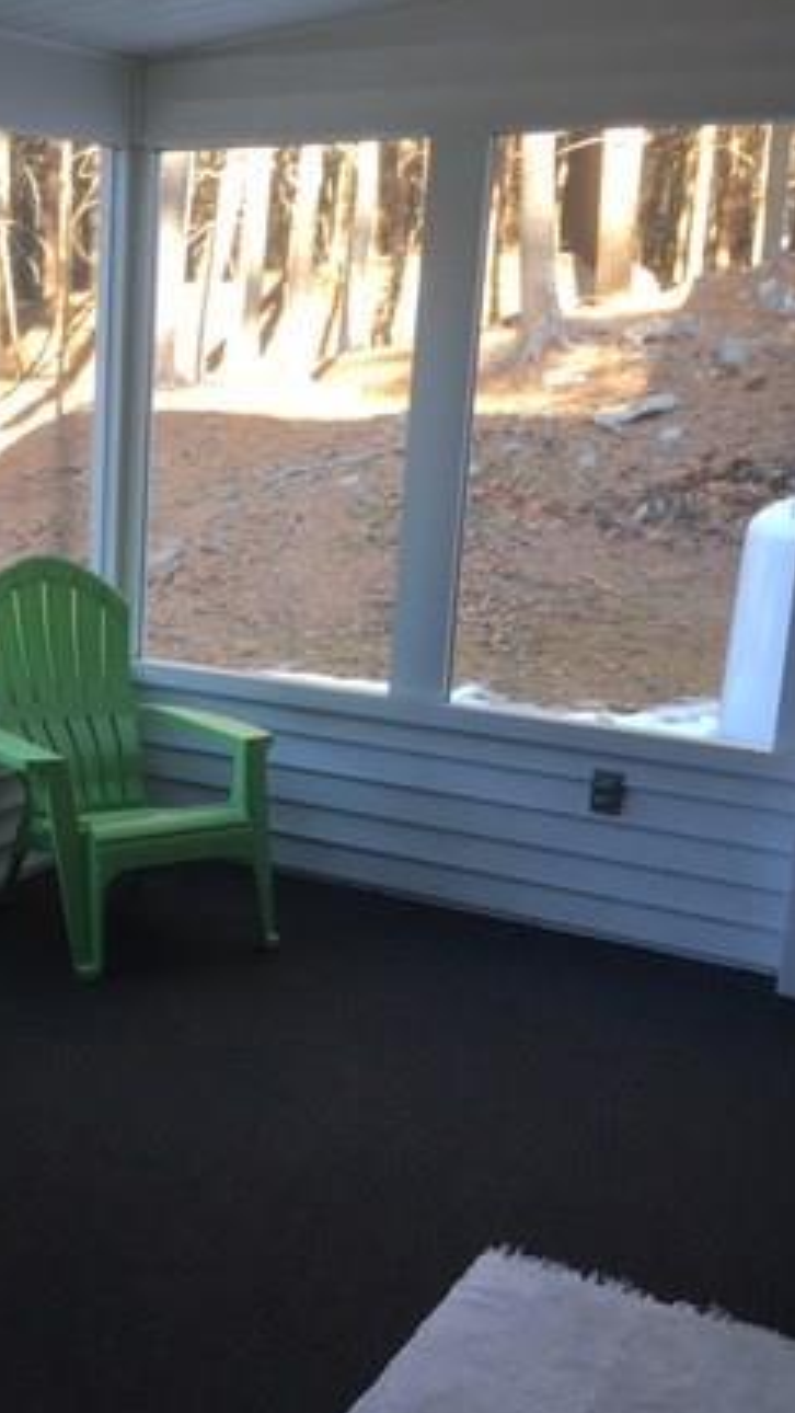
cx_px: 16
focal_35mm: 47
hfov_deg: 24.4
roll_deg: -0.2
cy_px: 782
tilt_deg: -15.2
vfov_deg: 43.7
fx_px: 1761
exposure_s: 1/40
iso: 32
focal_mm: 4.15
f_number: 2.2
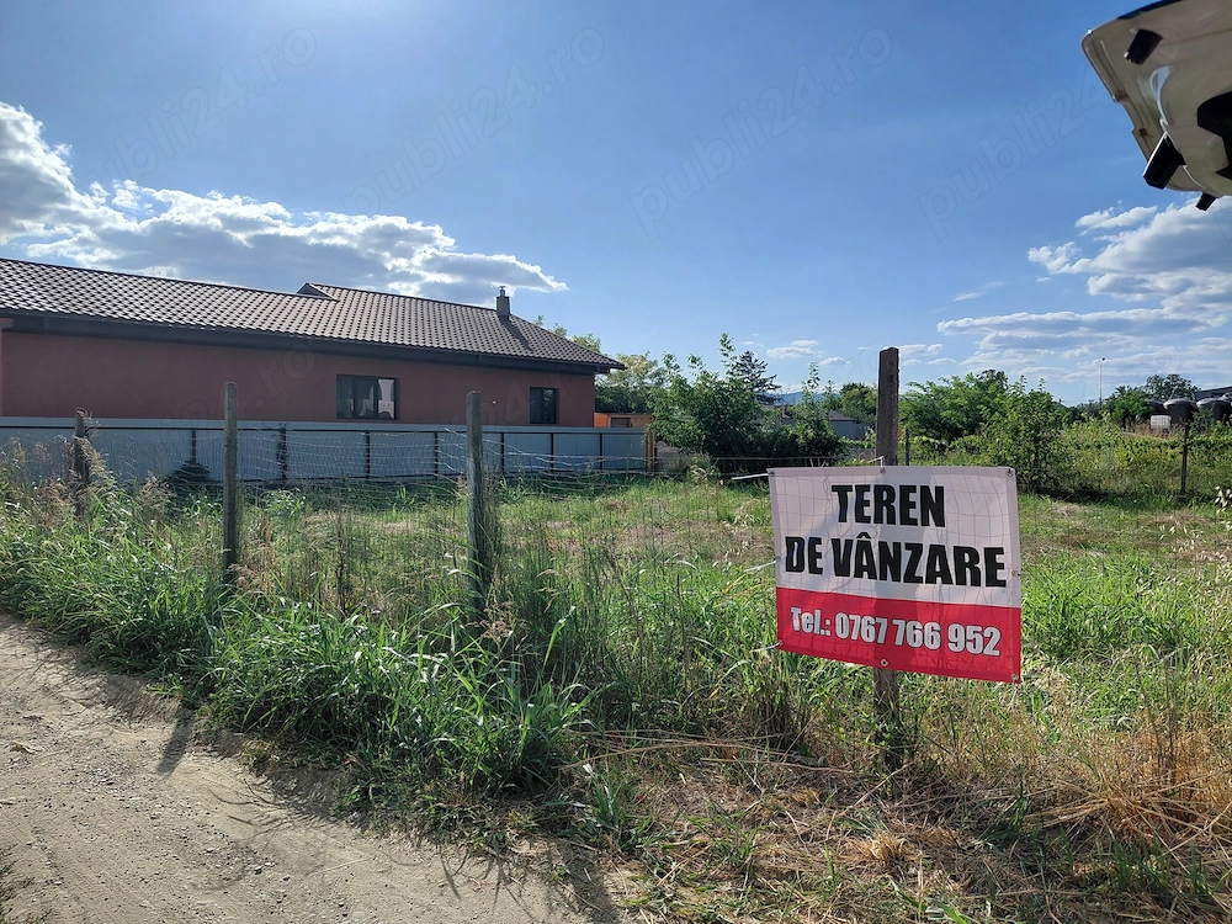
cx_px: 616
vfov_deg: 54.9
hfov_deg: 69.4
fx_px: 890
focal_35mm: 25
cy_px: 462
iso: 50
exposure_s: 1/4472
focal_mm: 4.69
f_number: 1.8
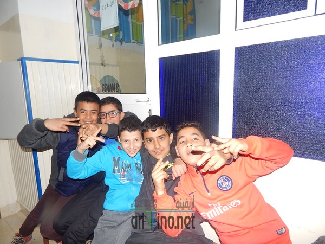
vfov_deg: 61.1
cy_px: 122
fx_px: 207
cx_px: 162
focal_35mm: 22
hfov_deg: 76.4
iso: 200
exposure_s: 1/30
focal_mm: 4
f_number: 3
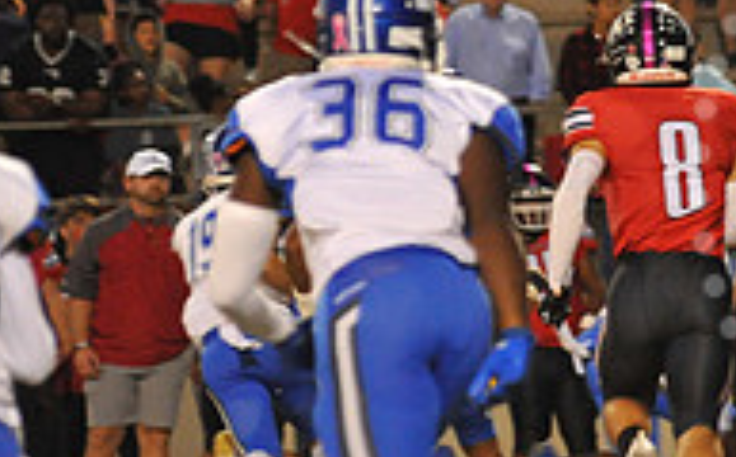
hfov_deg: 3.4
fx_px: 12278
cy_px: 175
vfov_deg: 2.1
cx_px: 1053
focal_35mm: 613
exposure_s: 1/200
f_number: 5.6
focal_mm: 200
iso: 5000
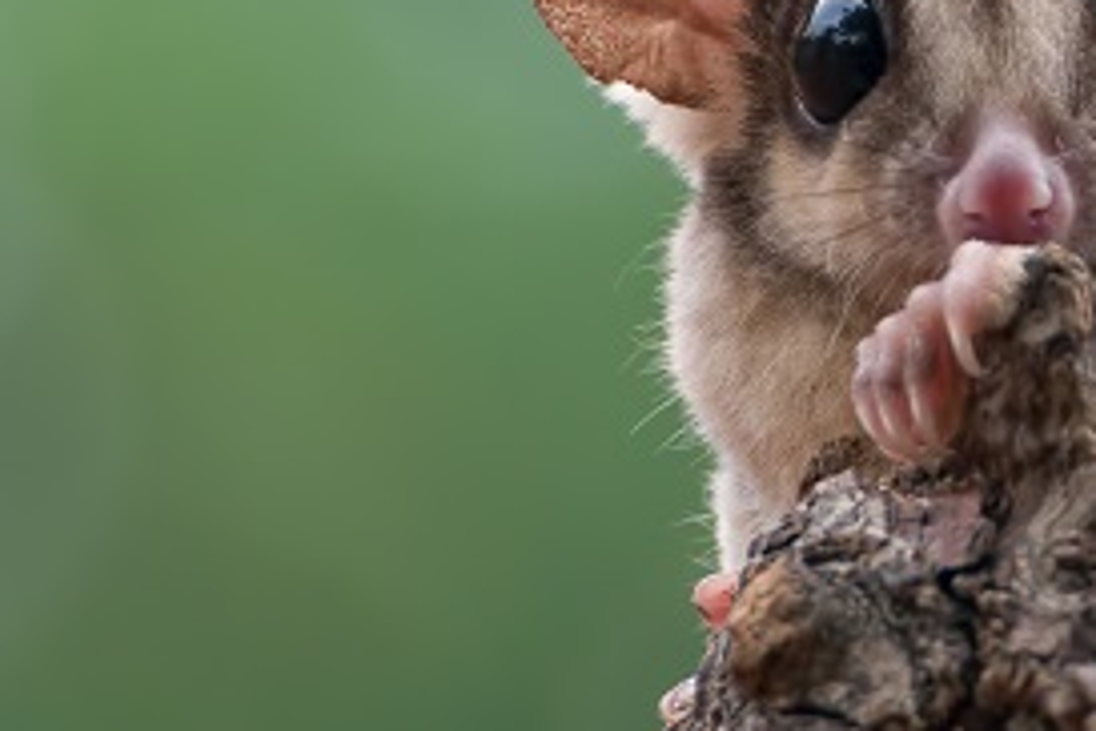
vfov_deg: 2.0
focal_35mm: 704
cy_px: 452
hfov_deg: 2.9
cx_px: 1367
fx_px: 21431
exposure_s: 1/500
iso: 640
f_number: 9
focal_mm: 270
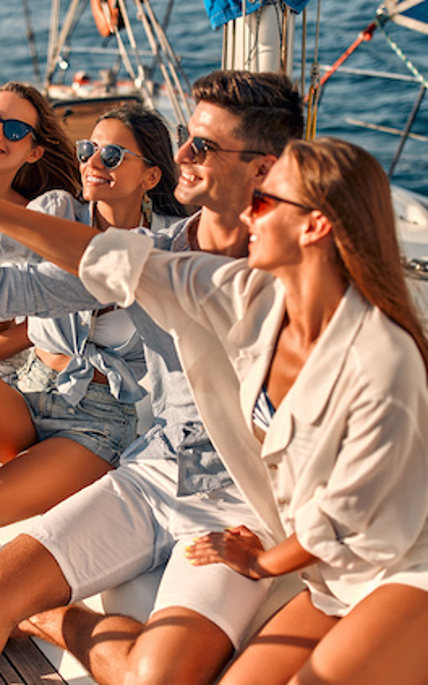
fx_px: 1009
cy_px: 342
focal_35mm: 54
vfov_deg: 37.5
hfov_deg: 23.6
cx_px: 88
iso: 80
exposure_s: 1/5000
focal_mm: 35
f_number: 1.6
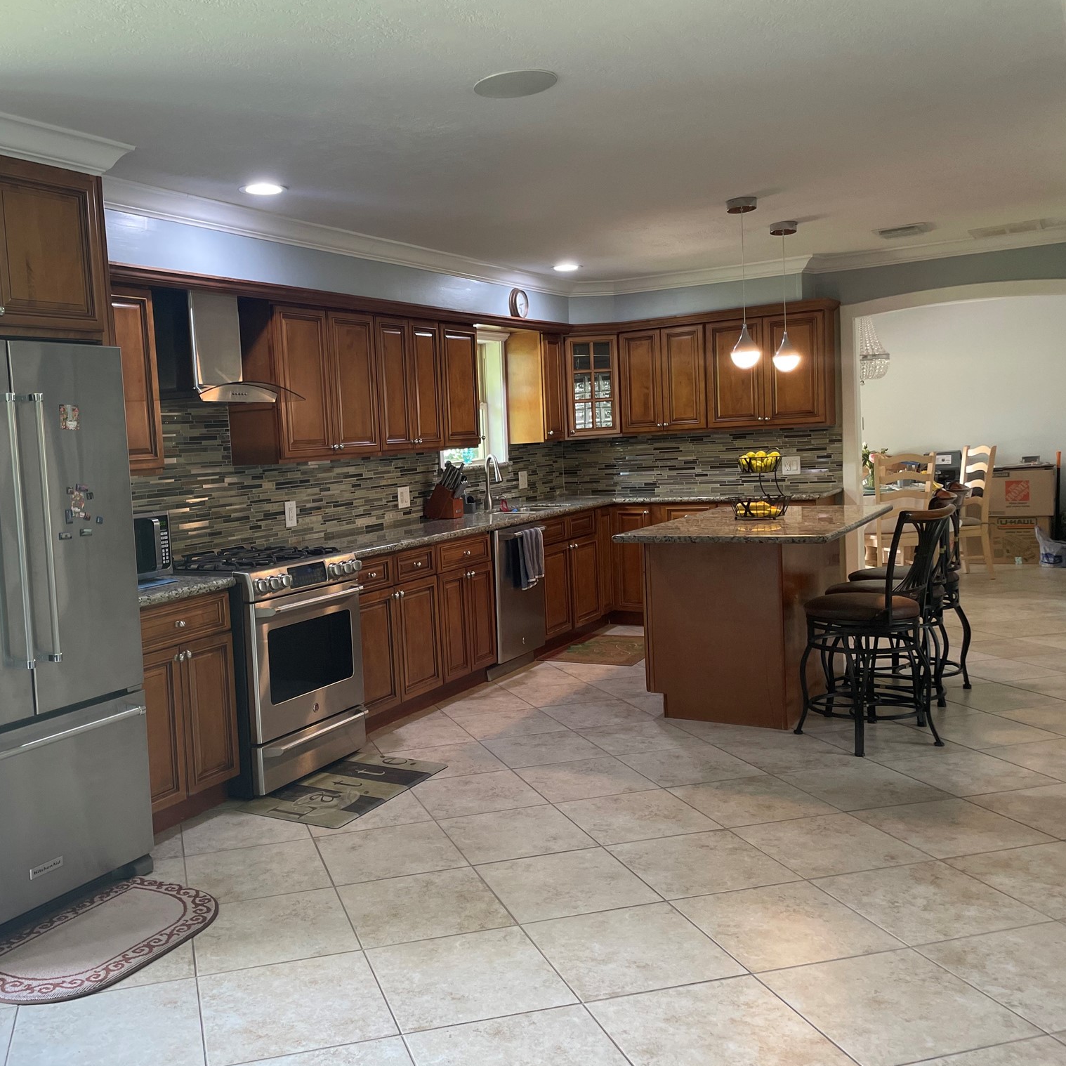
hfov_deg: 51.8
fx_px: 1080
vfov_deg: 52.5
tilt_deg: -3.8
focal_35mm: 31
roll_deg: +3.6
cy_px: 532
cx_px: 376
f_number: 1.6
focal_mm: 4.2
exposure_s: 1/60
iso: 100
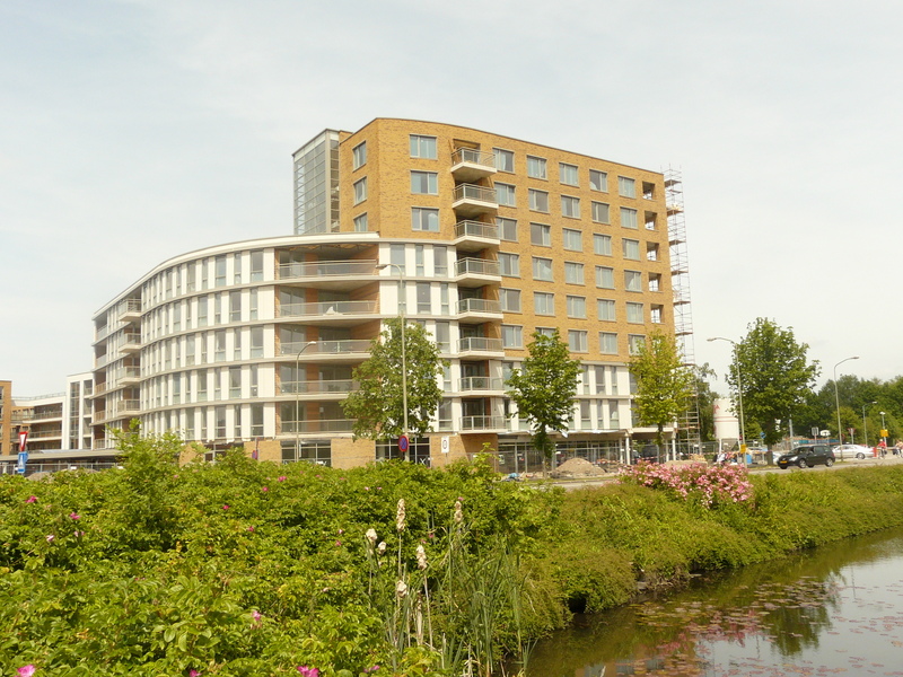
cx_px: 452
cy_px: 338
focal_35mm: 32
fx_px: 835
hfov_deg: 56.8
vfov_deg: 44.2
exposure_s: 1/320
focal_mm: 4.6
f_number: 5.6
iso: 100
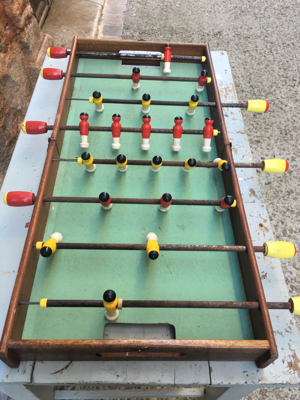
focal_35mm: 29
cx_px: 150
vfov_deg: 61.7
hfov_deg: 48.2
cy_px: 200
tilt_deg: -52.5
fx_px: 335
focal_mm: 4.15
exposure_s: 1/50
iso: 32
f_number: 2.2
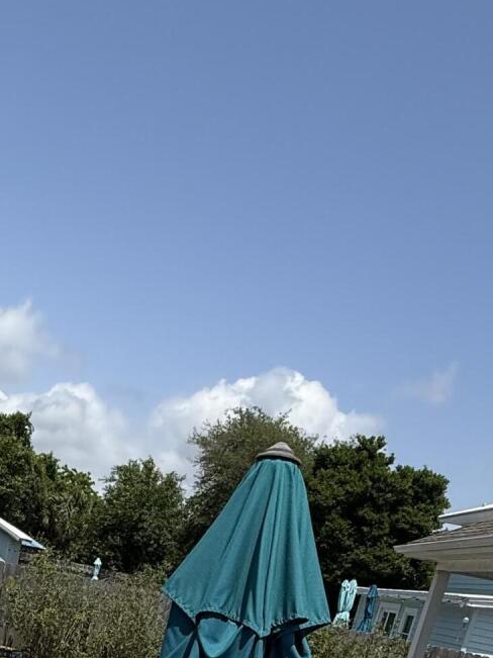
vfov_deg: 34.6
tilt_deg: -15.2
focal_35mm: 43
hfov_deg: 31.7
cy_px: 796
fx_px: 817
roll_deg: -10.2
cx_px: 30
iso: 50
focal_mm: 2.22
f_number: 2.2
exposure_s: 1/2717
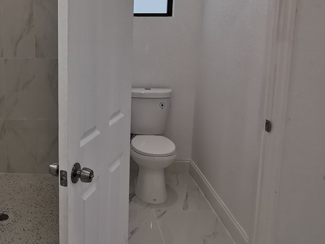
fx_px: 385
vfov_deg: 34.7
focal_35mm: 41
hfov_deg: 42.8
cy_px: 78
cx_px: 47
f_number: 2.2
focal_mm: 2.35
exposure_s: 1/120
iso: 100
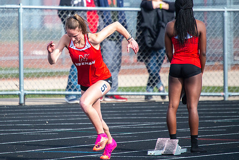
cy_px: 53
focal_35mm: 680
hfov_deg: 3.0
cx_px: 79
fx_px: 4516
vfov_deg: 2.0
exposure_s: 1/3200
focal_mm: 400
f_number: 5.6
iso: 1000
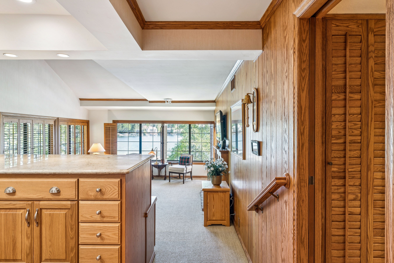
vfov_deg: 59.7
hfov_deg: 81.5
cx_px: 197
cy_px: 132
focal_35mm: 21
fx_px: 229
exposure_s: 1/1.25
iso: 100
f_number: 13
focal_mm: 20.9
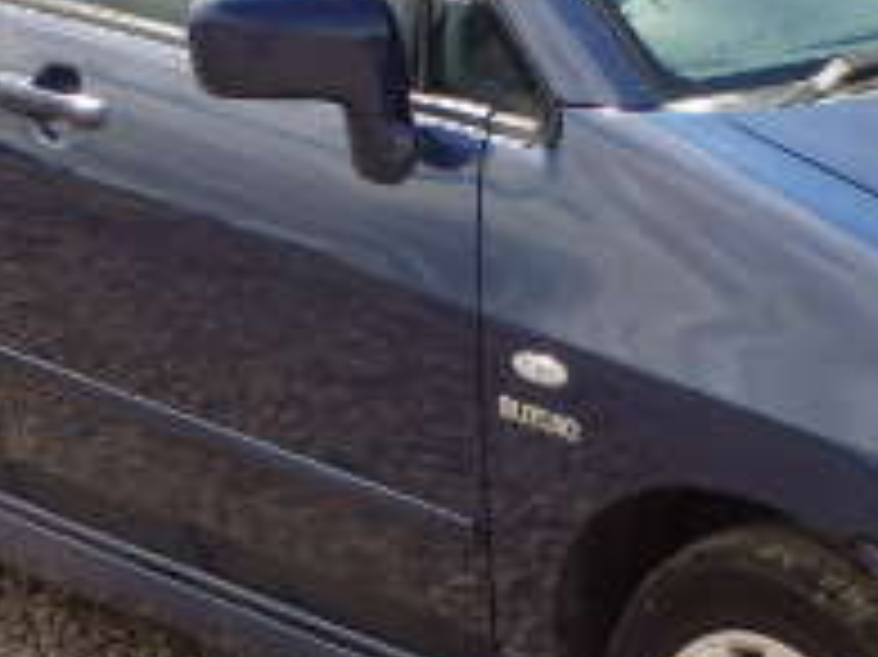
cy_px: 544
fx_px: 2991
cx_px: 711
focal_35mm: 118
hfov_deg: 16.6
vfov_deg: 12.5
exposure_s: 1/400
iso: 125
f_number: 4.5
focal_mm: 6.4
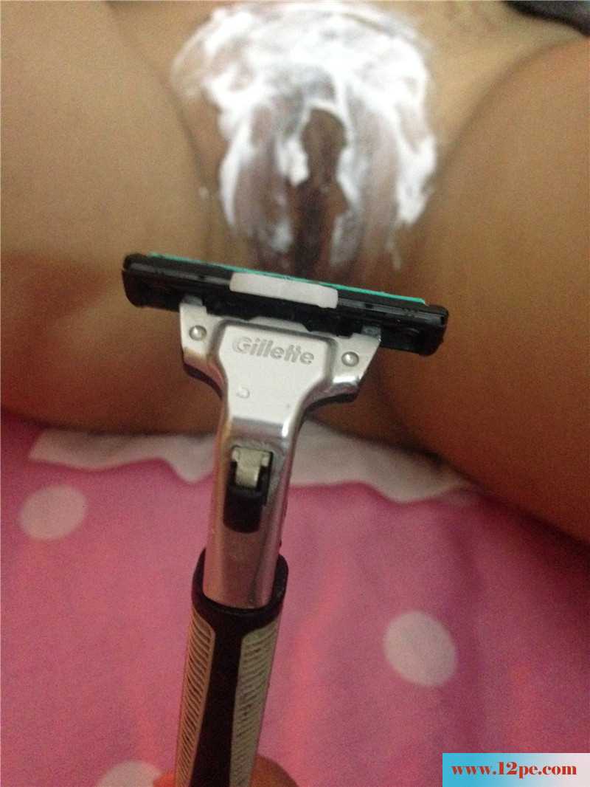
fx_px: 750
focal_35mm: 33
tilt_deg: -45.7
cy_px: 394
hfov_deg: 43.0
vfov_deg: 55.3
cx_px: 295
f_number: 2.4
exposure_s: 1/15
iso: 800
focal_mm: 4.12
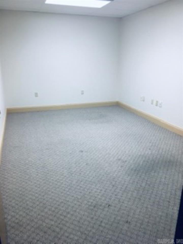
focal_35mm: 29
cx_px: 92
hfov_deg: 48.2
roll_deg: -0.5
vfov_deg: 61.7
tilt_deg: -14.8
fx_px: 204
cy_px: 122
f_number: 2.2
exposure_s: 1/30
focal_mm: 4.15
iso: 32
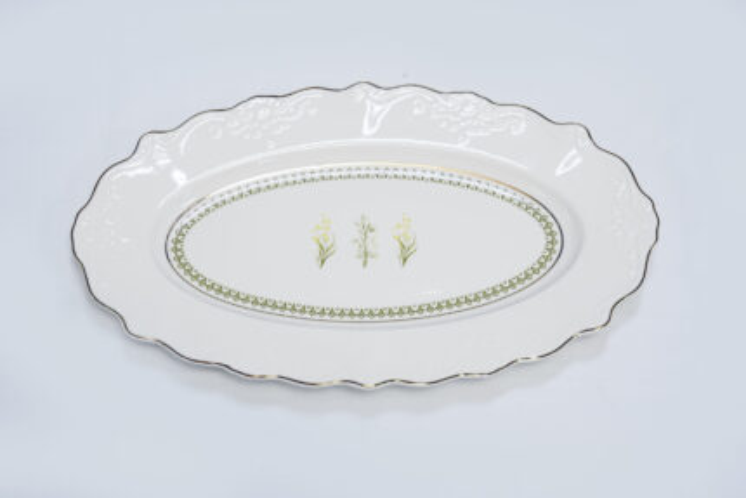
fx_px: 1451
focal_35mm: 70
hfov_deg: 28.8
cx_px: 373
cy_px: 249
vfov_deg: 19.5
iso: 6400
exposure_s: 1/160
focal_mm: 70
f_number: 14
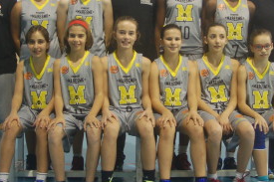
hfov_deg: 33.4
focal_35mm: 60
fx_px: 456
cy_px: 38
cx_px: 149
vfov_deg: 22.3
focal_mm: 22
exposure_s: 1/25
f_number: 3.8
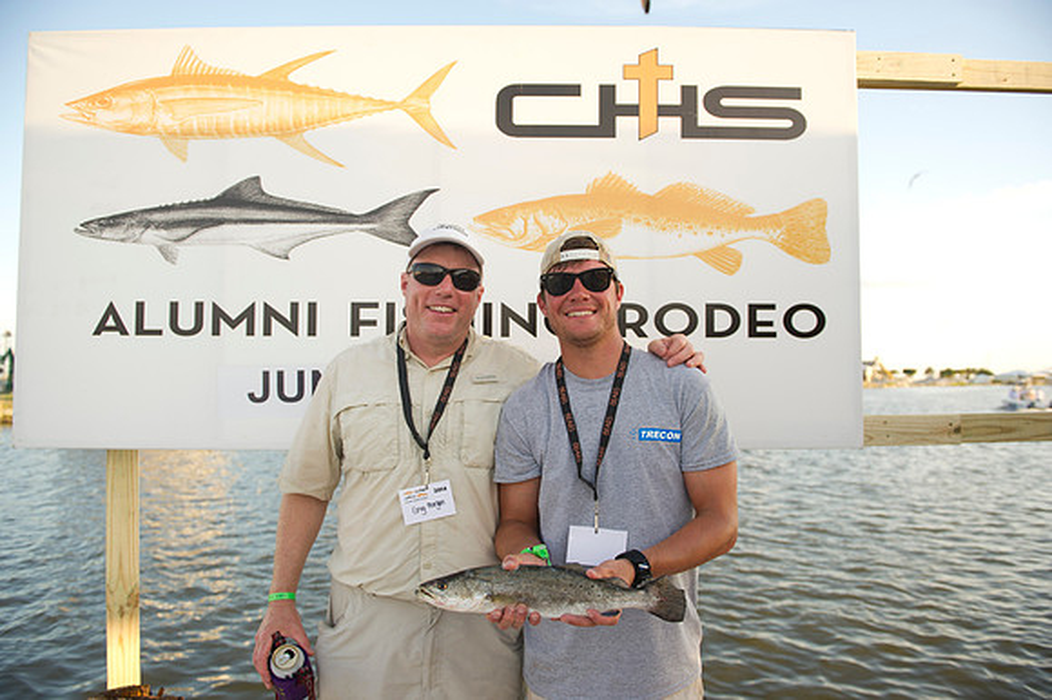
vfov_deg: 53.1
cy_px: 350
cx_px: 526
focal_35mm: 24
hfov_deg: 73.8
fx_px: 701
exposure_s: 1/250
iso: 125
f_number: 3.5
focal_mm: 24
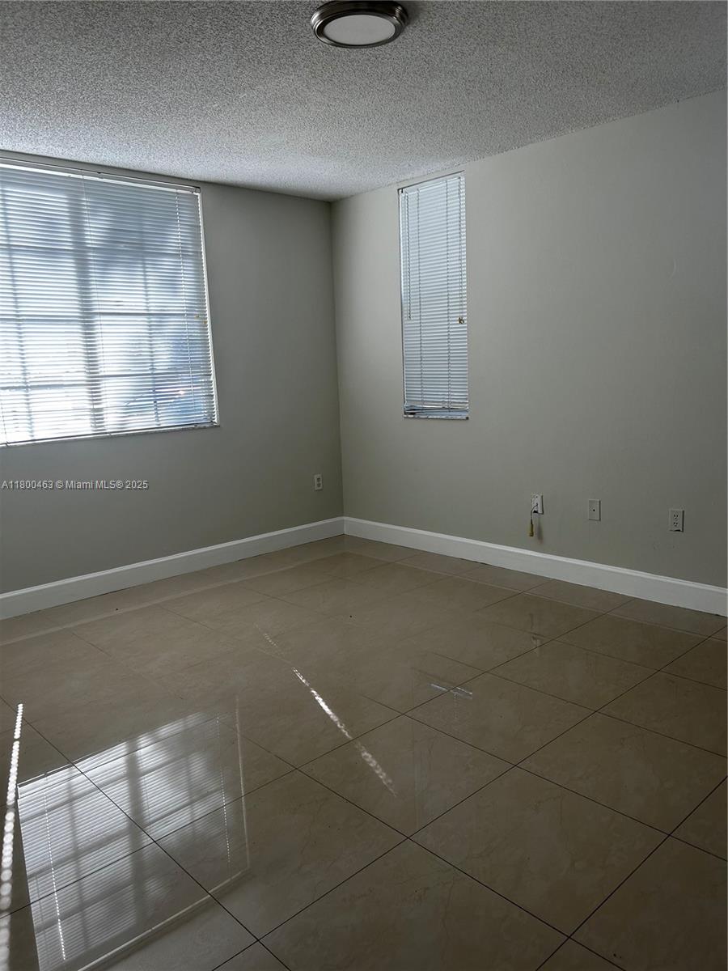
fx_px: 729
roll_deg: +2.4
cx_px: 364
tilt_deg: -9.4
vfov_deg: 67.3
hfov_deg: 53.1
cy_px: 486
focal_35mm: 26
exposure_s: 1/188
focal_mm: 5.7
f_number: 1.5
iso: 50
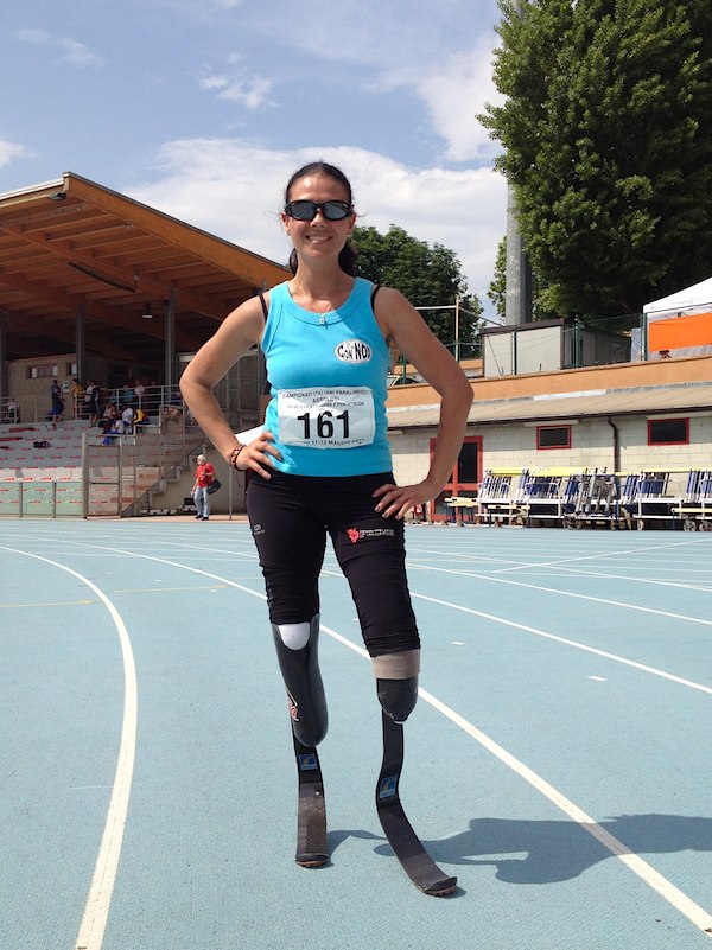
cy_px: 475
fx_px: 961
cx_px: 356
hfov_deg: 40.7
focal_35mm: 35
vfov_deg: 52.6
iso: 64
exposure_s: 1/2304
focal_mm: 4.28
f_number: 2.4
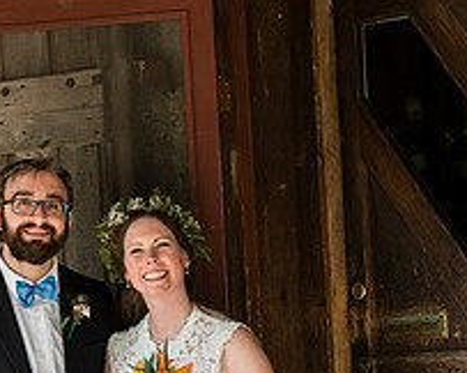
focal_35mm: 171
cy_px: 387
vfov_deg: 9.0
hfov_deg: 11.3
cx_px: 136
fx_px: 2361
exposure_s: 1/320
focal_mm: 82
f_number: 3.5
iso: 400
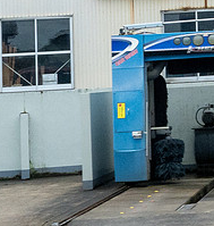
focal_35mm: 196
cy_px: -119
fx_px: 1408
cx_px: 443
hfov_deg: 8.2
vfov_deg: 8.9
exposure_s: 1/400
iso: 900
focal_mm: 24
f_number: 8
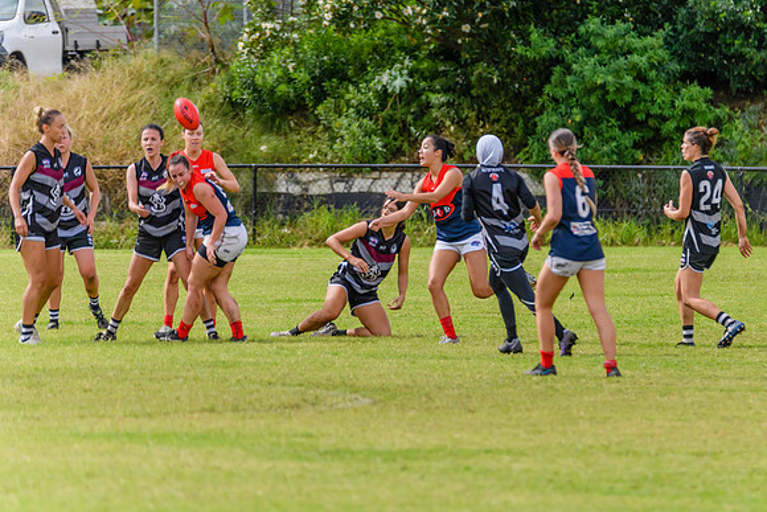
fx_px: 11048
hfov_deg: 4.0
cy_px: 216
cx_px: 432
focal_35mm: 518
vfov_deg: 2.7
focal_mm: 420
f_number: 6
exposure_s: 1/2000
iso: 1000
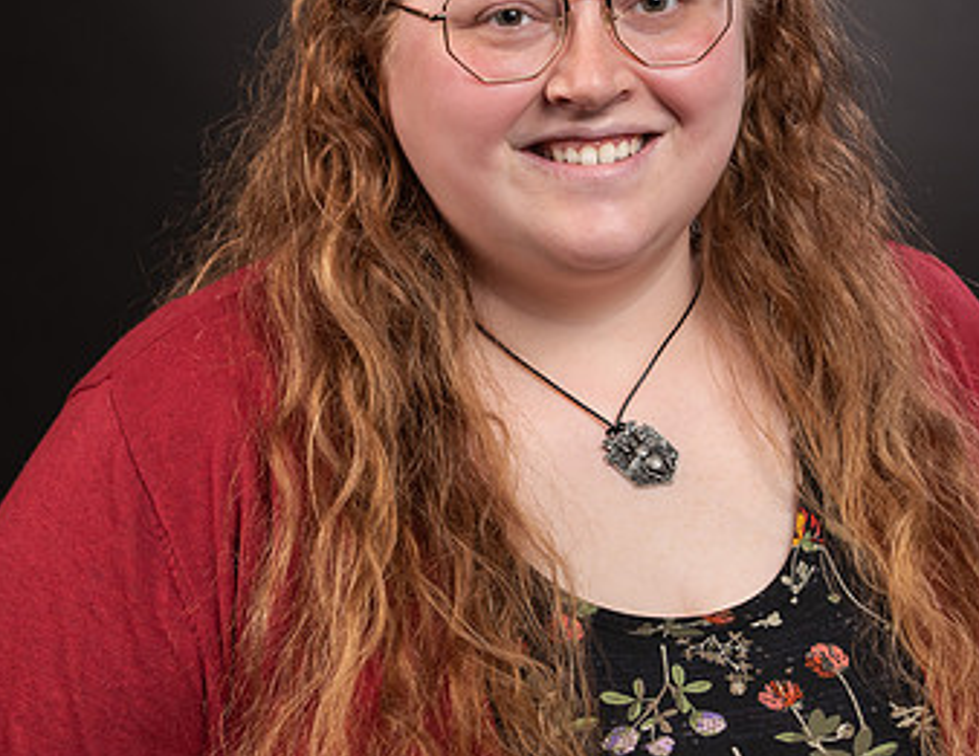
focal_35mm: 186
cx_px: 516
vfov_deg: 8.1
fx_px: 5317
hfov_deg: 10.5
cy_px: 292
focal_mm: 80
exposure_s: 1/200
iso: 320
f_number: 7.1
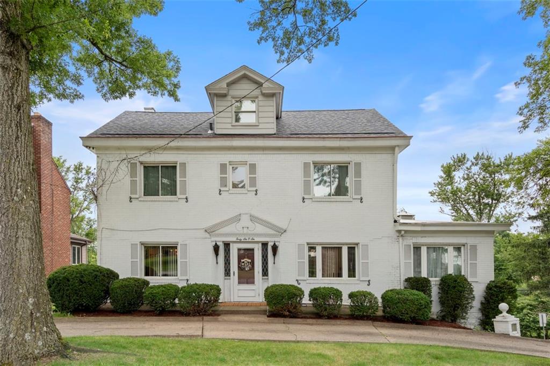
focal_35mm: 22
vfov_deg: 57.2
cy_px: 183
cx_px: 275
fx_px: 336
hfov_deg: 78.6
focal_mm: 22
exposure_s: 1/40
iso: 400
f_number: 8
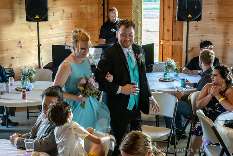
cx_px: 116
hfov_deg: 39.6
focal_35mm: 50
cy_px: 78
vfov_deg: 27.0
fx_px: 324
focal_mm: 50
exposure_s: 1/100
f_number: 6.3
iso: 1600
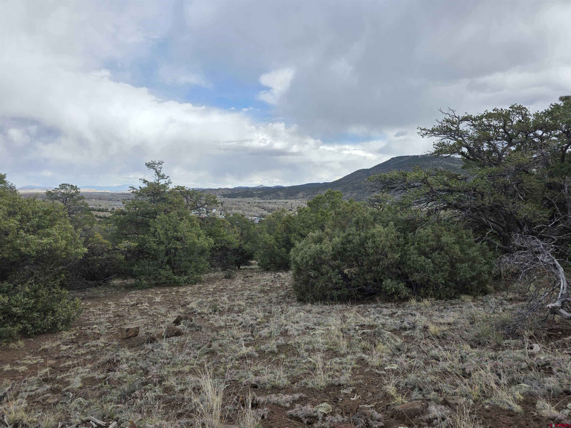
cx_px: 286
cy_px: 214
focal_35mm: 23
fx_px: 379
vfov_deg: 58.9
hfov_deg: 73.9
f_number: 1.7
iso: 80
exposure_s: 1/4057
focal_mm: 6.3
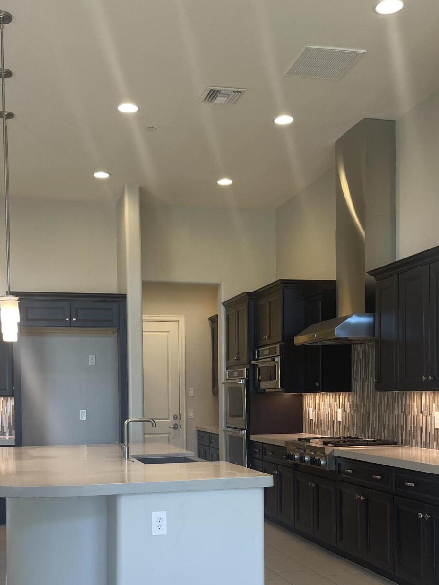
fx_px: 710
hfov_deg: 34.3
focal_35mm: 42
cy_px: 408
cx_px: 185
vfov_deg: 43.9
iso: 64
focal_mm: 5.1
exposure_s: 1/60
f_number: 1.6
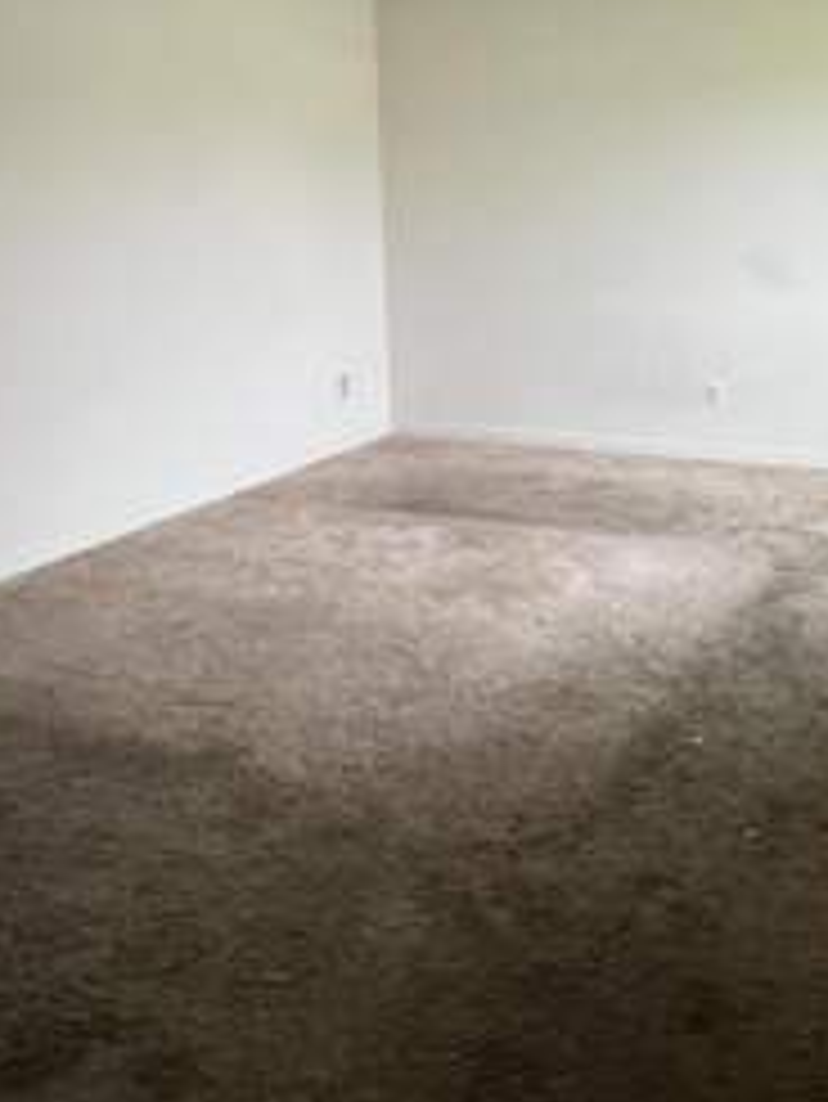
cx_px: 522
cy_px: 387
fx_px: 1083
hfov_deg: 41.5
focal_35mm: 34
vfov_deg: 53.1
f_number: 1.8
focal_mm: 1.57
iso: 500
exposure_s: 1/60
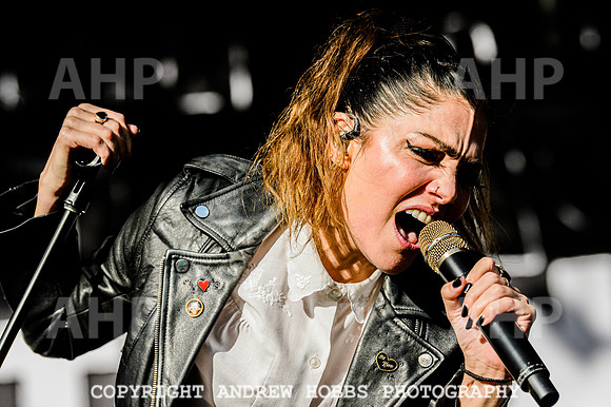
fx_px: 2827
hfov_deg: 12.3
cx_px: 339
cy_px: 181
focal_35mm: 167
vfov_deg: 8.2
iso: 200
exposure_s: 1/8000
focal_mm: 150
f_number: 4.5
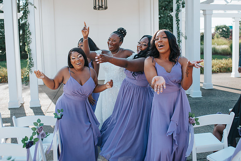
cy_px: 72
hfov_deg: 46.6
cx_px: 133
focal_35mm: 42
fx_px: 280
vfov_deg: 32.1
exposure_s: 1/640
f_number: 2.8
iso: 100
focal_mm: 35
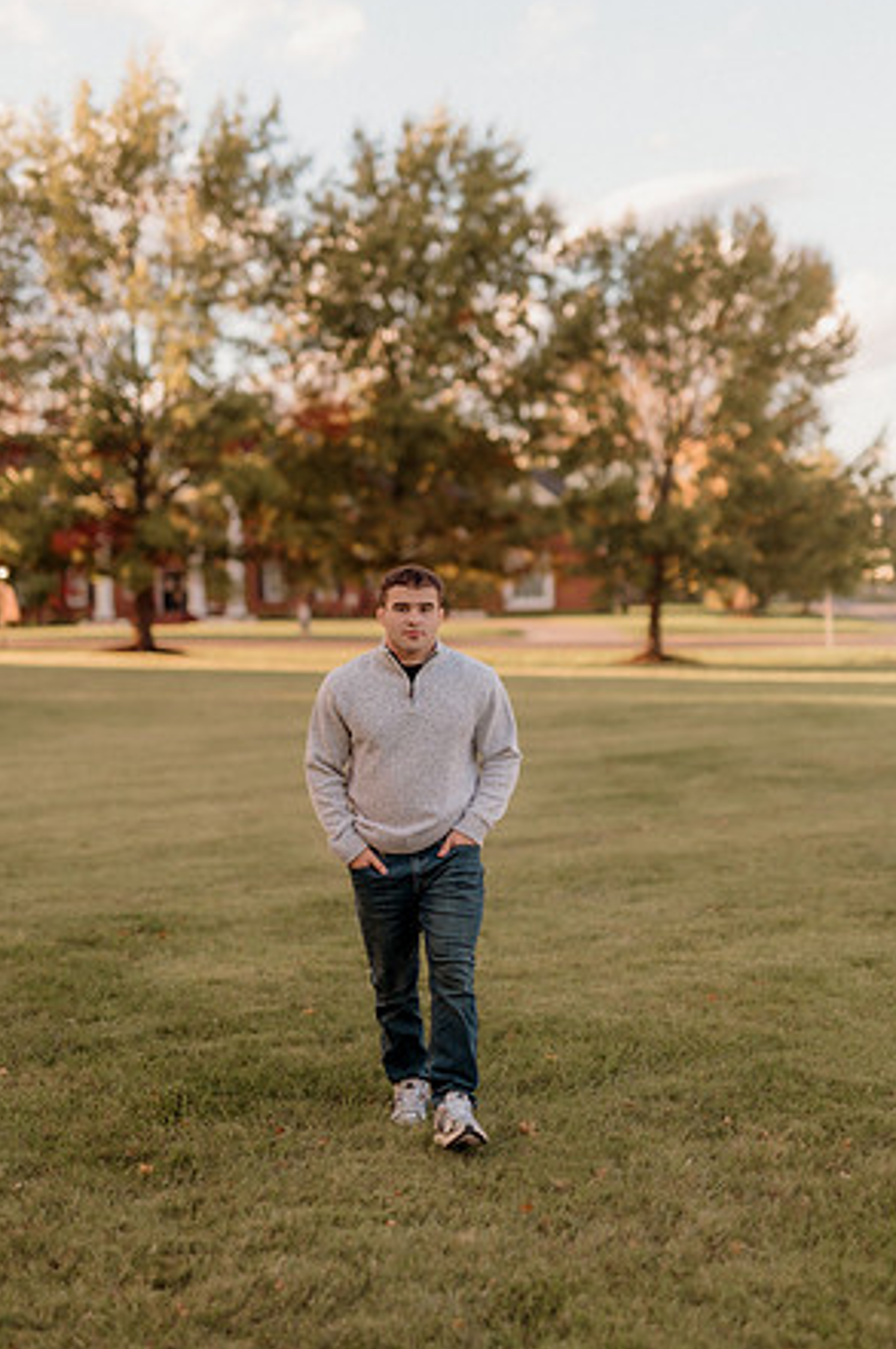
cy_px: 670
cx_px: 451
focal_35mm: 51
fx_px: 1908
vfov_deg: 38.9
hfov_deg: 26.4
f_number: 1.4
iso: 250
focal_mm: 50
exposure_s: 1/1600
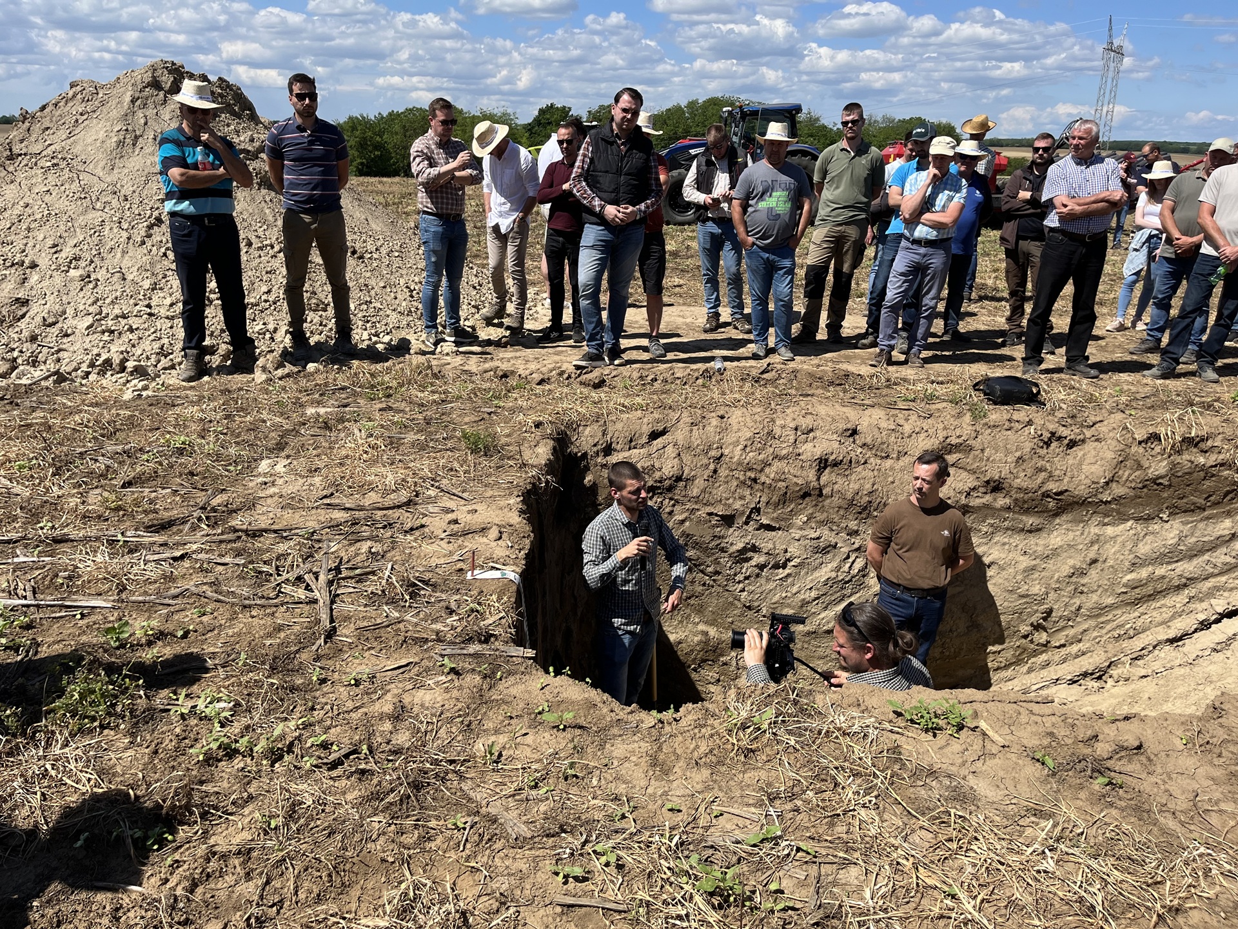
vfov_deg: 53.1
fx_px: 930
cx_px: 619
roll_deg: +0.7
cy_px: 464
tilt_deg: -20.1
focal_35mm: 26
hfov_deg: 67.3
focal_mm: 5.1
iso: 50
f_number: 1.6
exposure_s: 1/3215
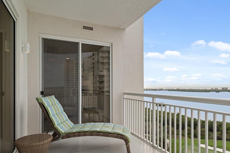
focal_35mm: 23
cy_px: 89
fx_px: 147
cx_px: 136
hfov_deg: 75.4
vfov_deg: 54.8
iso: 400
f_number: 8
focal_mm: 18
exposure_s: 1/125
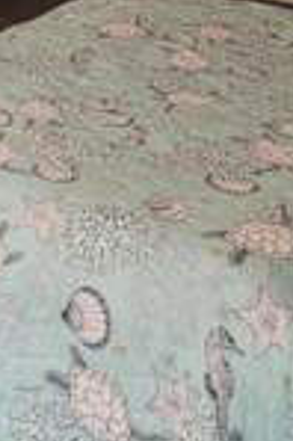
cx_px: -154
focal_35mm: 103
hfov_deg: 12.6
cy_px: -246
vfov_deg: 17.6
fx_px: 1260
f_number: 1.8
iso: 800
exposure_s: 1/120
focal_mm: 5.4
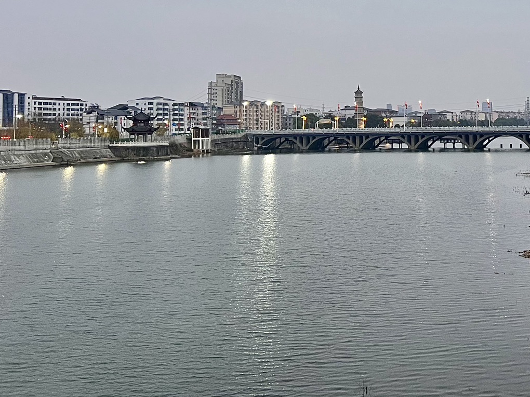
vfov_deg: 27.9
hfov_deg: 36.6
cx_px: 399
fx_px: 781
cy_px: 74
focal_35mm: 51
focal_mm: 5.7
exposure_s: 1/81
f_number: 1.5
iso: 125
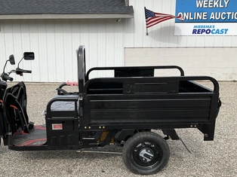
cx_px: 97
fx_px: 253
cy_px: 107
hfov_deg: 49.9
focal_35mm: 37
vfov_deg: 38.4
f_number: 1.8
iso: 25
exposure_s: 1/1221
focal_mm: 3
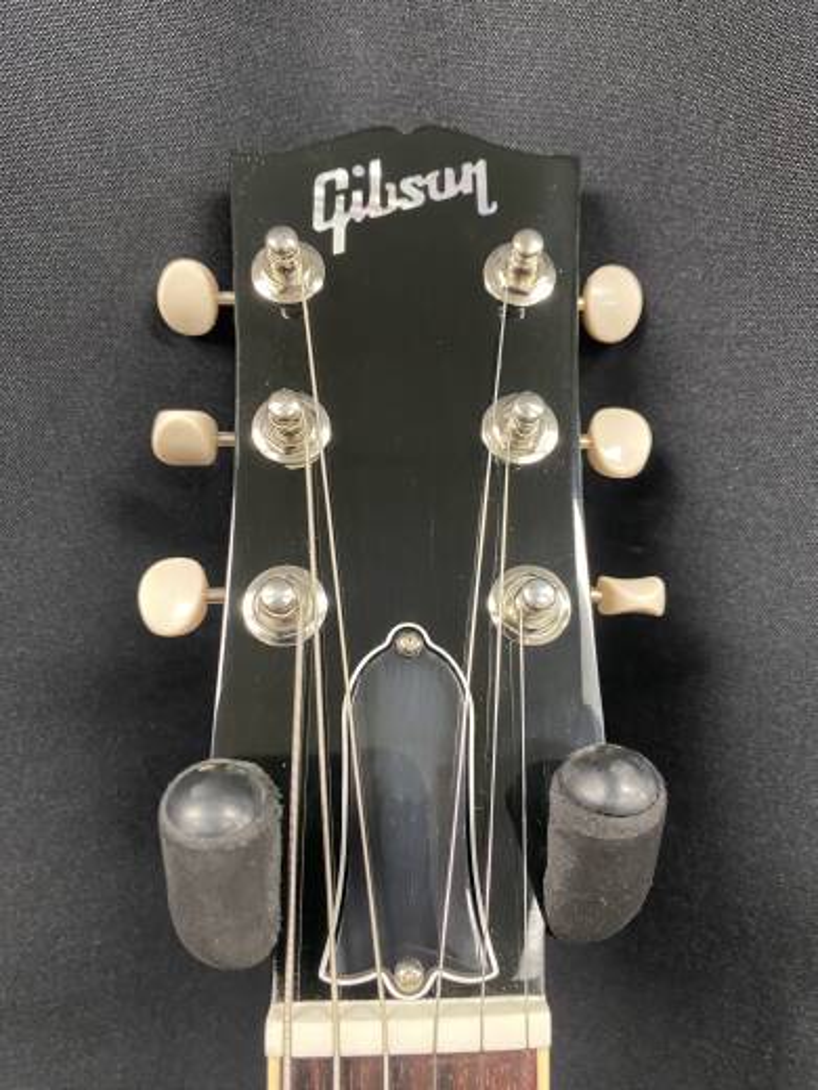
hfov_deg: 53.1
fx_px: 819
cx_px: 409
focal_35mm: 26
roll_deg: +1.4
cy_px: 545
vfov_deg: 67.3
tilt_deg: -15.8
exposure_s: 1/31
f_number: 1.8
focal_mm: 4.25
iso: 400
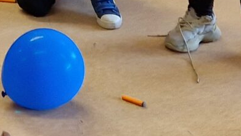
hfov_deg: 12.1
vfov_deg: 6.8
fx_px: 1048
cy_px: -236
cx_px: -184
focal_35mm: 164
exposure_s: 1/100
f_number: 1.8
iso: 160
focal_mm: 5.4
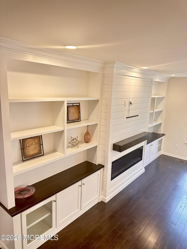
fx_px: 173
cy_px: 124
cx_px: 94
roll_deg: -2.8
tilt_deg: -11.8
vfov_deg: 71.6
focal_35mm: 24
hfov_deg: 56.8
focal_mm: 6.86
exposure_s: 1/60
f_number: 1.78
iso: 400
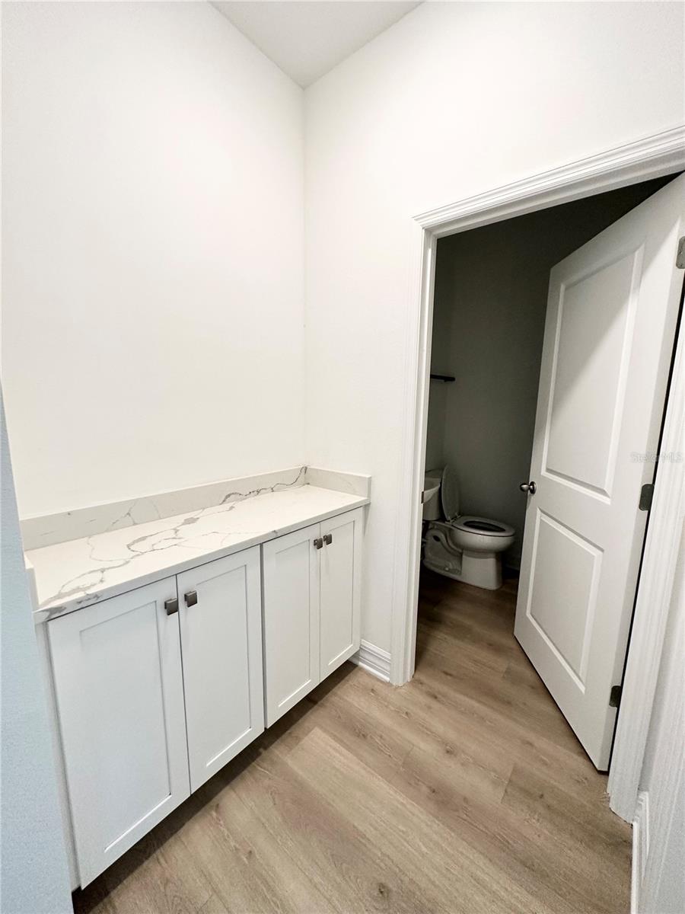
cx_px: 342
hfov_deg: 85.7
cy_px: 457
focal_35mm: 14
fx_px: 369
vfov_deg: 102.1
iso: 200
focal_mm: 2.22
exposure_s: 1/120
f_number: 2.2
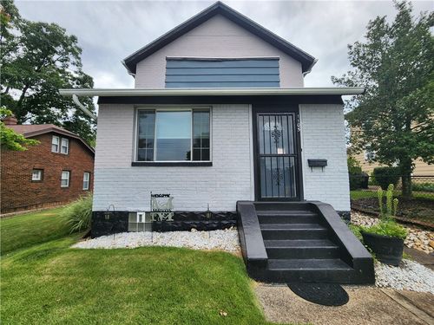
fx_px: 163
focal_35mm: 13
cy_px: 162
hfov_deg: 106.2
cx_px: 217
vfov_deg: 89.9
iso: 50
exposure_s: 1/748
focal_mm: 2.2
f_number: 2.2
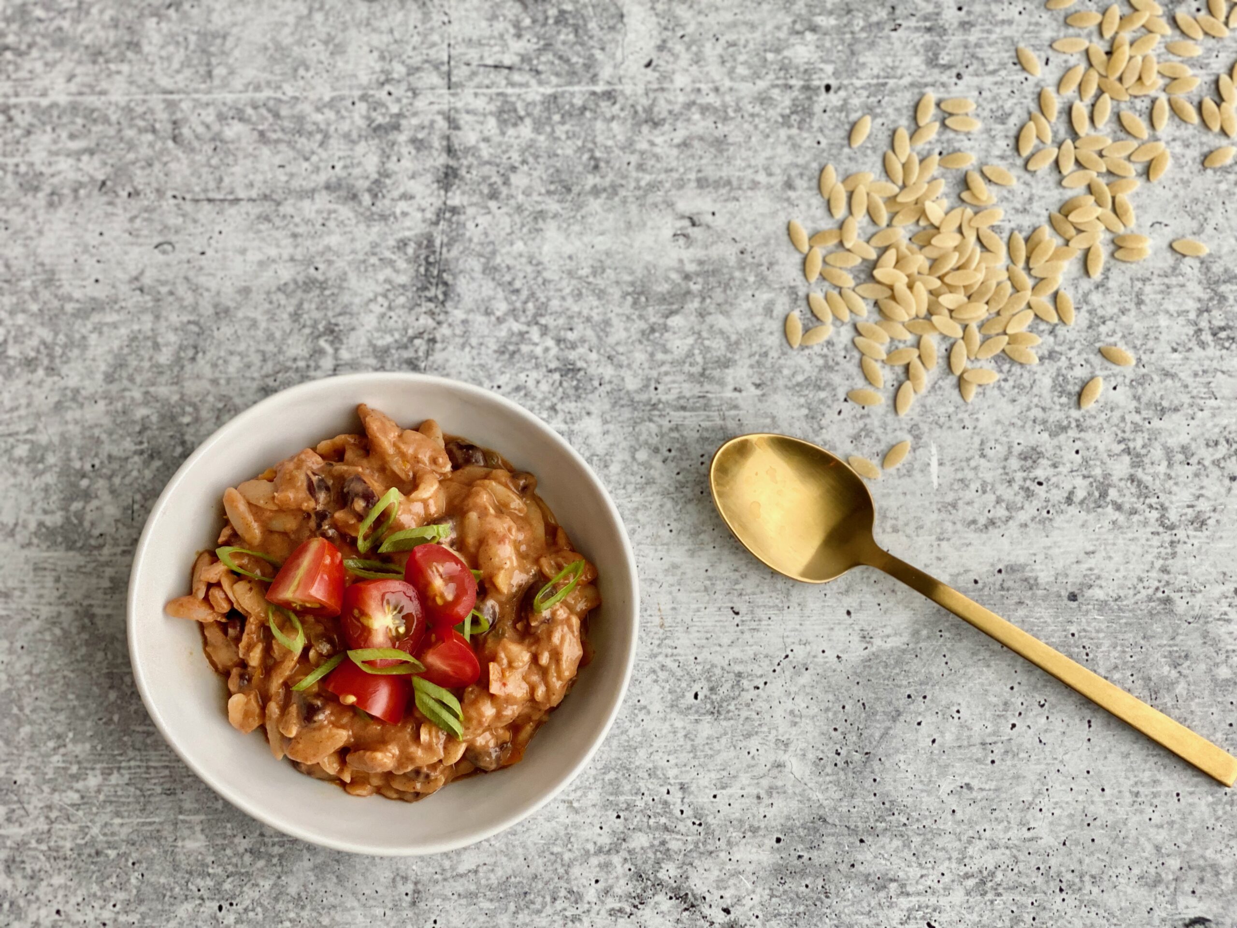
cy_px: 464
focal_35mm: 52
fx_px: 1858
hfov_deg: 36.8
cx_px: 618
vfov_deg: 28.0
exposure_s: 1/40
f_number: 2
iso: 125
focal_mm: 6
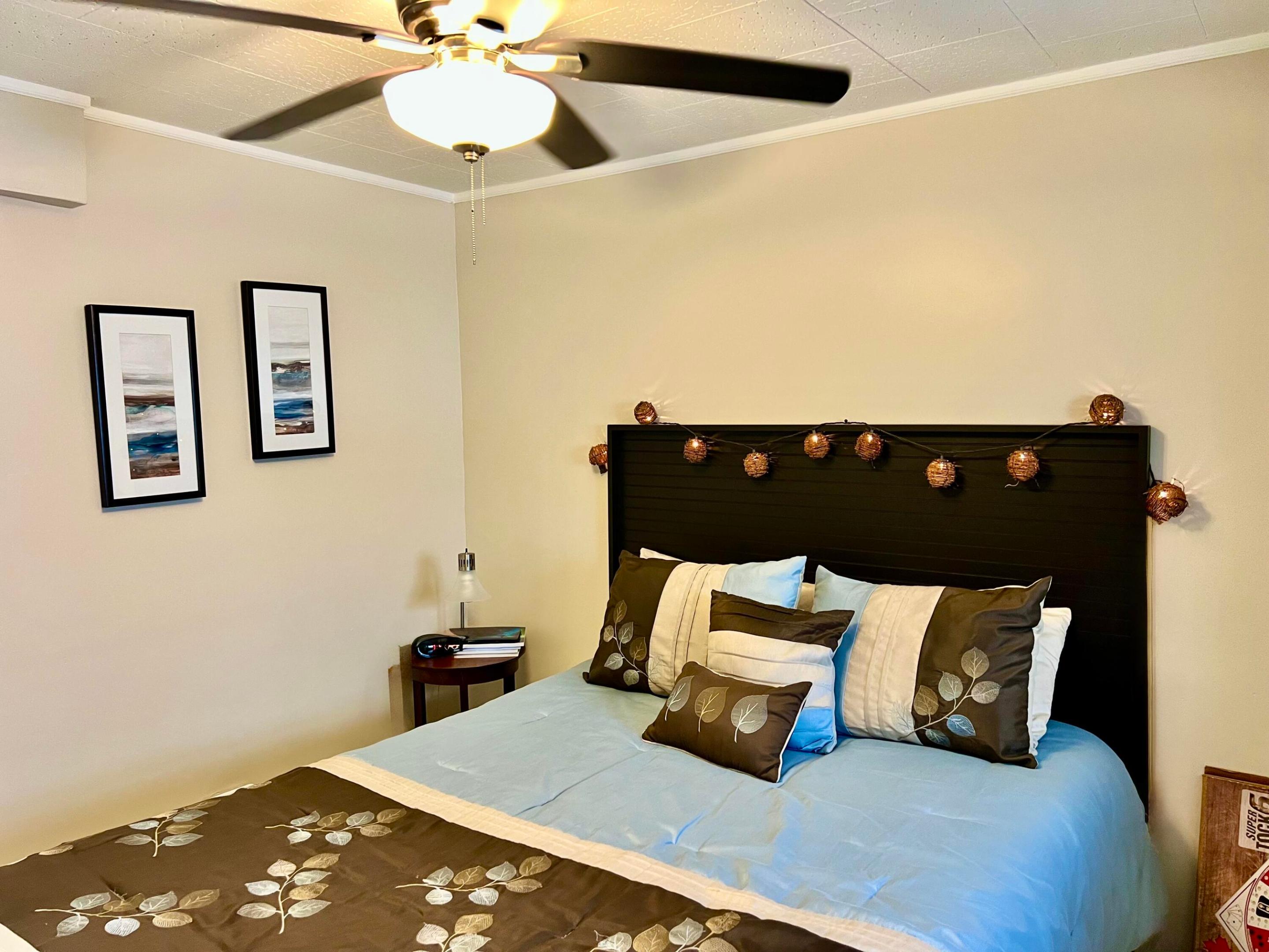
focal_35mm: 26
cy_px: 476
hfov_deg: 67.3
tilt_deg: -4.9
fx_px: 953
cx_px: 634
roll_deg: +0.7
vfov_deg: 53.1
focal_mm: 5.7
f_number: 1.5
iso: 125
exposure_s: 1/60
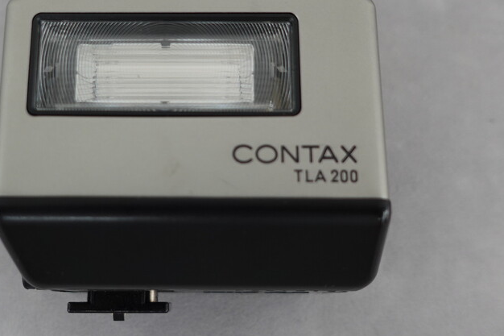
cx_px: 182
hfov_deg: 42.4
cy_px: 135
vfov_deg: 29.2
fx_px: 644
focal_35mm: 46
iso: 125
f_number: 2.5
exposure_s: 1/50
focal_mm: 8.8
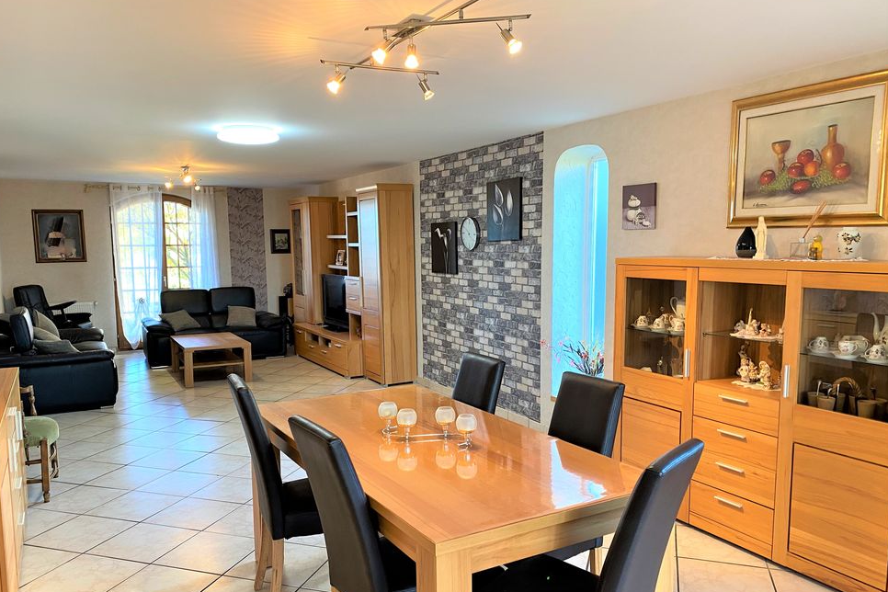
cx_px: 433
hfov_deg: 65.5
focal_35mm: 28
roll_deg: +1.2
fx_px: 691
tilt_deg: -6.8
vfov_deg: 46.3
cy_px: 332
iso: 100
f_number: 1.8
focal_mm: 4.25
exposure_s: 1/50
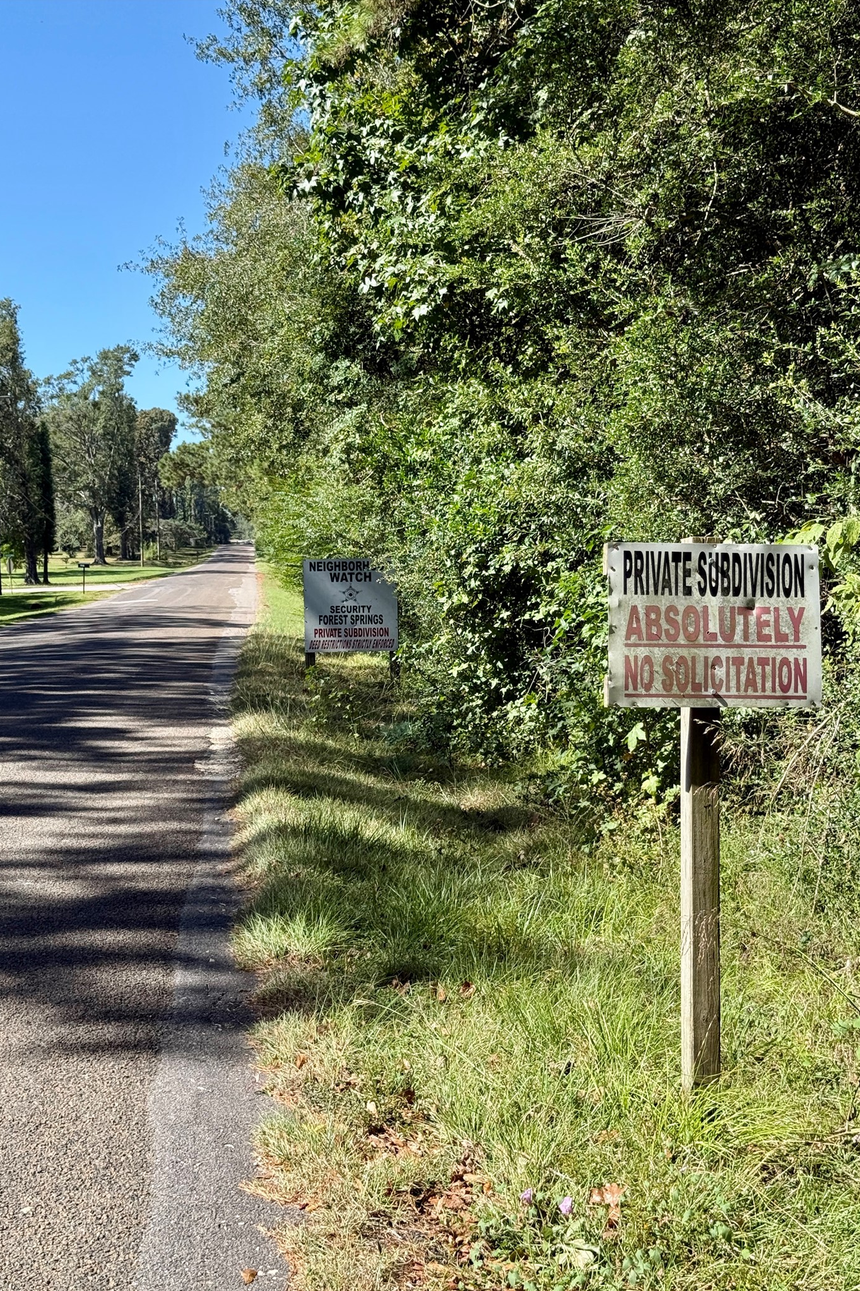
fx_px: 1792
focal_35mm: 50
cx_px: 400
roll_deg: +0.7
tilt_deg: -2.5
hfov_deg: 27.0
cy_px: 645
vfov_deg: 39.6
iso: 80
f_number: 1.78
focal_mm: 6.76
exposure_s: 1/2208
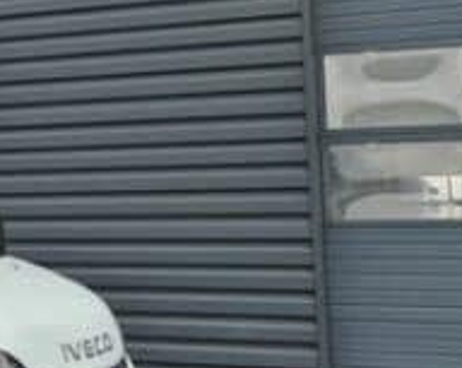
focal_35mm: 90
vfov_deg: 17.0
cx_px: -197
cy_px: 132
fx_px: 1229
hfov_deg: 19.1
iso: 25
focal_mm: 5.4
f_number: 1.8
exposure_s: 1/366
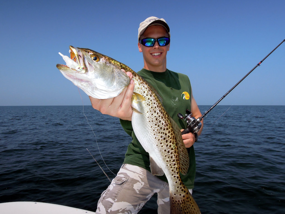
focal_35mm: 24
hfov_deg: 71.6
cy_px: 107
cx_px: 142
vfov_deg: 56.8
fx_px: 198
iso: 160
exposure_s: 1/1600
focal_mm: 4.3
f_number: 4.5
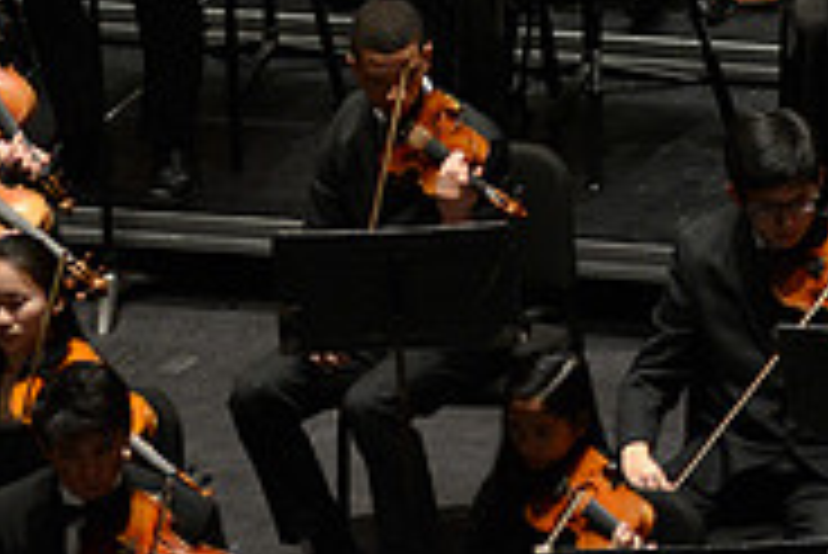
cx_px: 756
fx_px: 14501
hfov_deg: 3.3
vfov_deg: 2.2
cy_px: -254
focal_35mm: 630
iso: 3200
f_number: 2.8
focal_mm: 200
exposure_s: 1/250
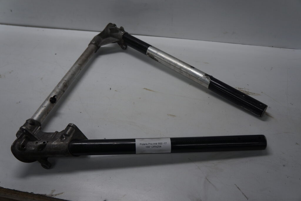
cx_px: 150
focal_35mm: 32
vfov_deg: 41.7
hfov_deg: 59.5
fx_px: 263
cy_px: 100
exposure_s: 1/125
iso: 100
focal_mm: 21
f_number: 4
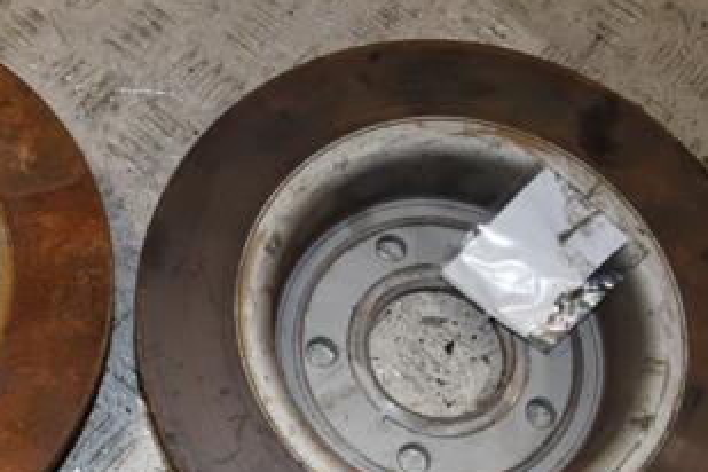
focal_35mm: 64
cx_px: 119
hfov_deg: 30.5
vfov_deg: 21.2
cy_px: 302
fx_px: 1259
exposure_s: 1/200
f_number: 9
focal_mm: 22
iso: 800
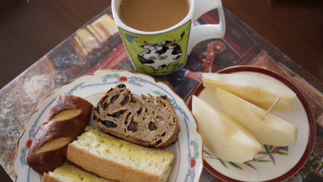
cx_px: 162
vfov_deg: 27.1
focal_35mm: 44
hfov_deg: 46.4
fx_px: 377
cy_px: 96
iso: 100
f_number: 1.7
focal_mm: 20
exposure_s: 1/100
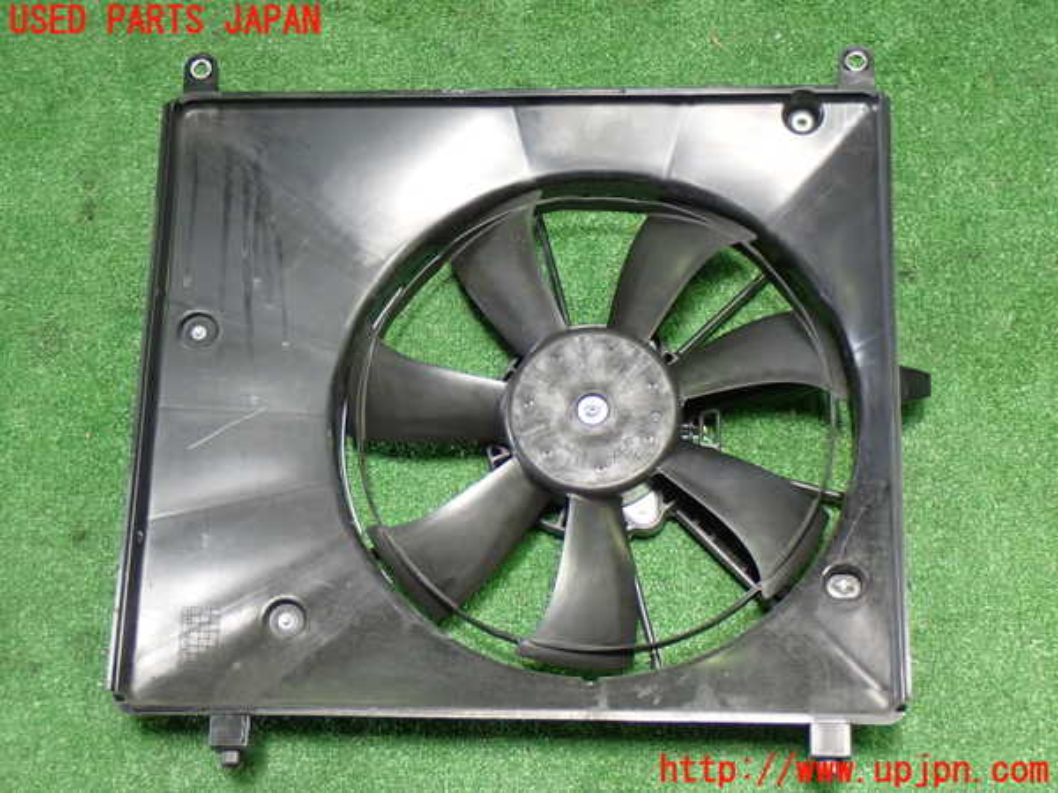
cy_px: 396
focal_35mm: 62
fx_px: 1895
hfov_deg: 31.2
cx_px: 529
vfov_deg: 23.7
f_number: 3.6
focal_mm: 11.09
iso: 640
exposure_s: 1/60
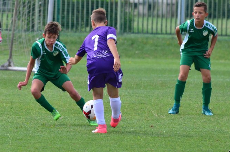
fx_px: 3876
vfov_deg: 2.3
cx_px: 97
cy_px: 59
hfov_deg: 3.4
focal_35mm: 608
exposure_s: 1/3200
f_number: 7.1
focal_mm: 300
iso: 2500
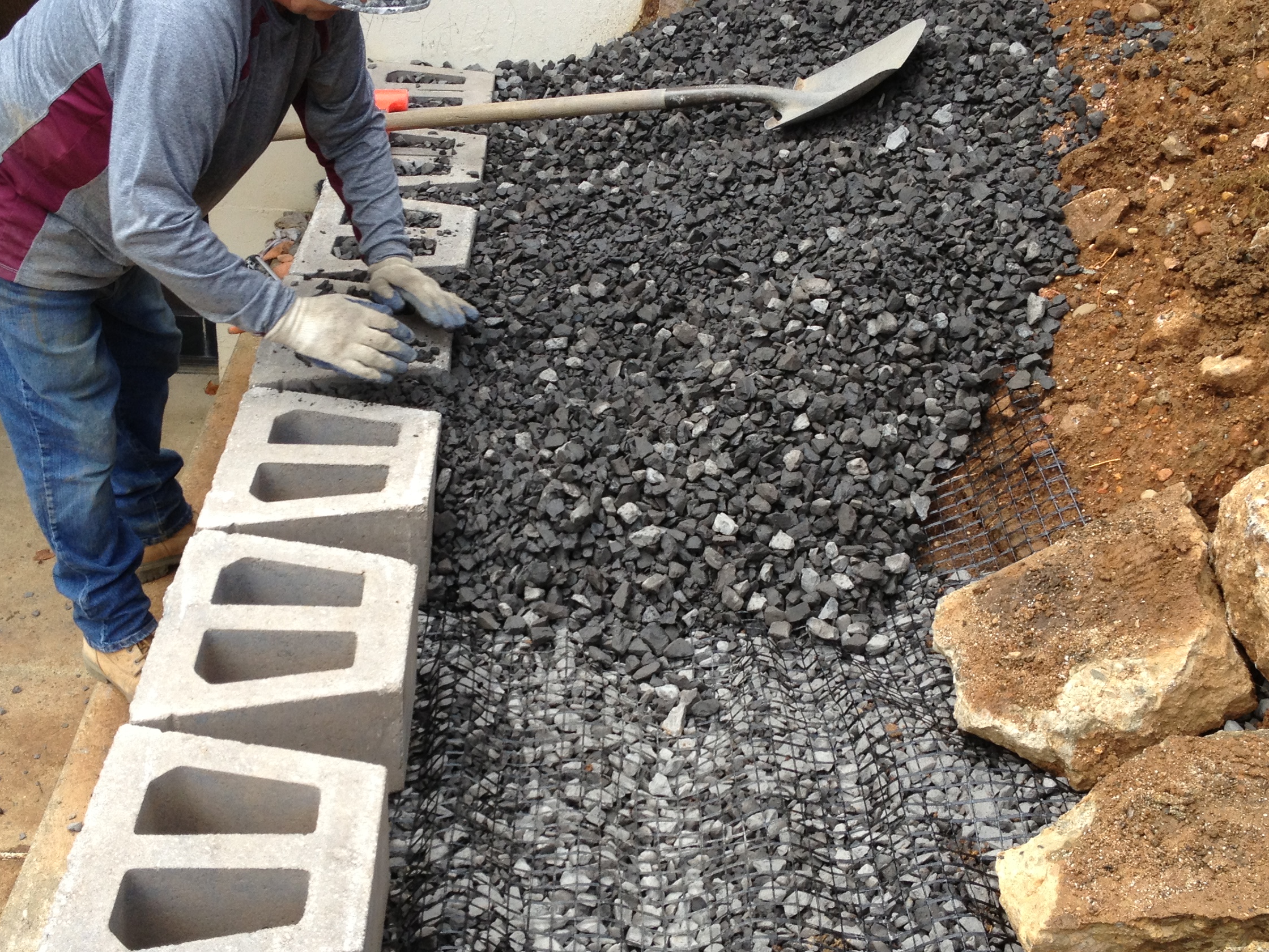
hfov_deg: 37.5
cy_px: 512
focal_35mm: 51
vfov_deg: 28.6
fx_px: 1870
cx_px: 575
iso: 50
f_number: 2.4
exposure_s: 1/506
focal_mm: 4.28
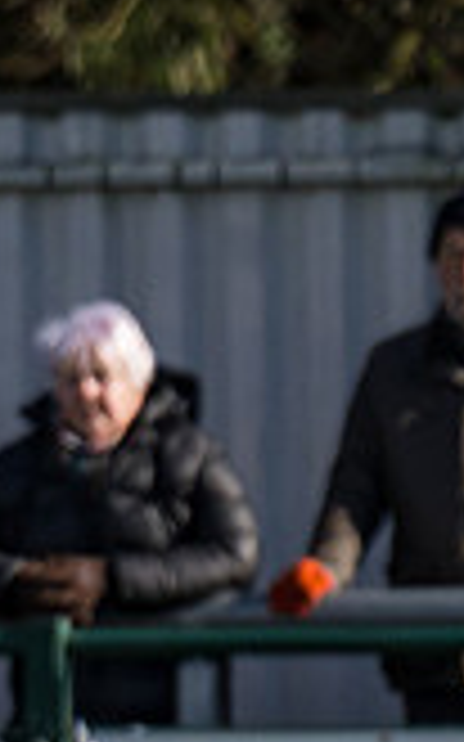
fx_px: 41331
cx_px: 1356
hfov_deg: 0.6
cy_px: 623
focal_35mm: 2041
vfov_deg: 1.0
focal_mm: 200
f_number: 4
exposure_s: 1/2000
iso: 100
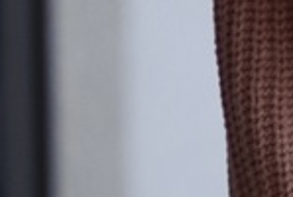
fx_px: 17256
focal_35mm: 2116
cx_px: 873
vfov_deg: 0.7
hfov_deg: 1.0
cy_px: 572
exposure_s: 1/200
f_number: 6.3
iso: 250
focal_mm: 140
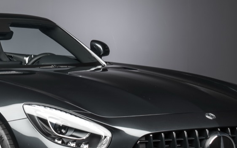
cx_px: 32
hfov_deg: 11.7
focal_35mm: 178
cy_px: 66
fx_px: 1150
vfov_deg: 7.4
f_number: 10
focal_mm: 70
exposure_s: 1/2
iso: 100
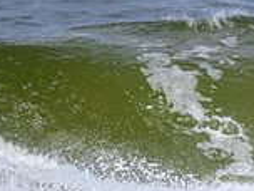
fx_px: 21558
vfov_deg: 0.5
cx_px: 460
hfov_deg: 0.7
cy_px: 225
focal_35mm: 2938
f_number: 11
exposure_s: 1/2000
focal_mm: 800
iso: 800
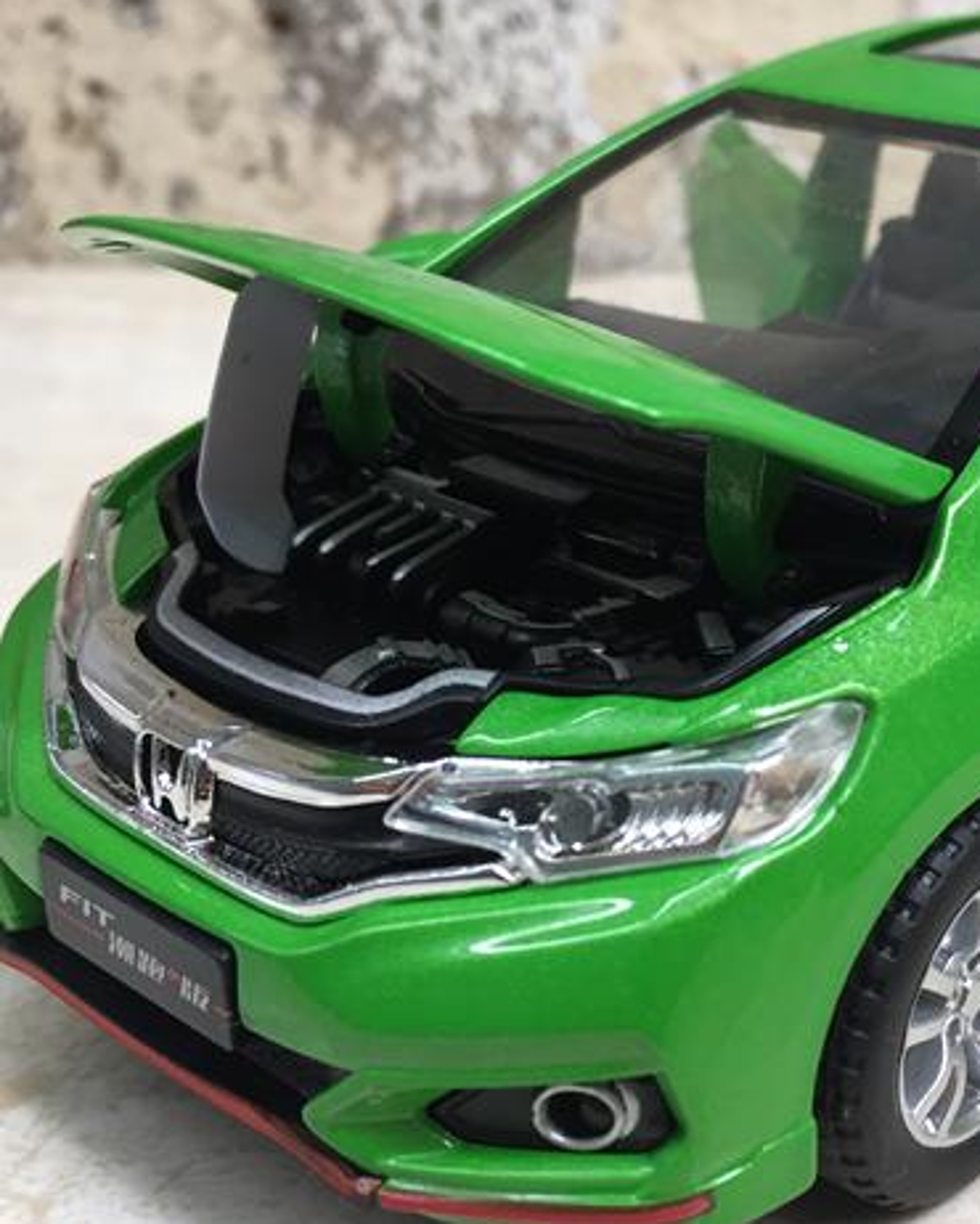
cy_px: 612
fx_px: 1775
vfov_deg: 38.0
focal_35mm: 49
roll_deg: -2.8
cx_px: 890
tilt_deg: -22.6
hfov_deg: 29.5
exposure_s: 1/33
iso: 32
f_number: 2.2
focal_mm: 4.15
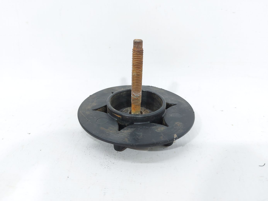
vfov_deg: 56.8
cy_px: 100
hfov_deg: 71.6
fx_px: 186
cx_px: 134
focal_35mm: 24
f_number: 1.8
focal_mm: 5.23
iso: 80
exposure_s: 1/50
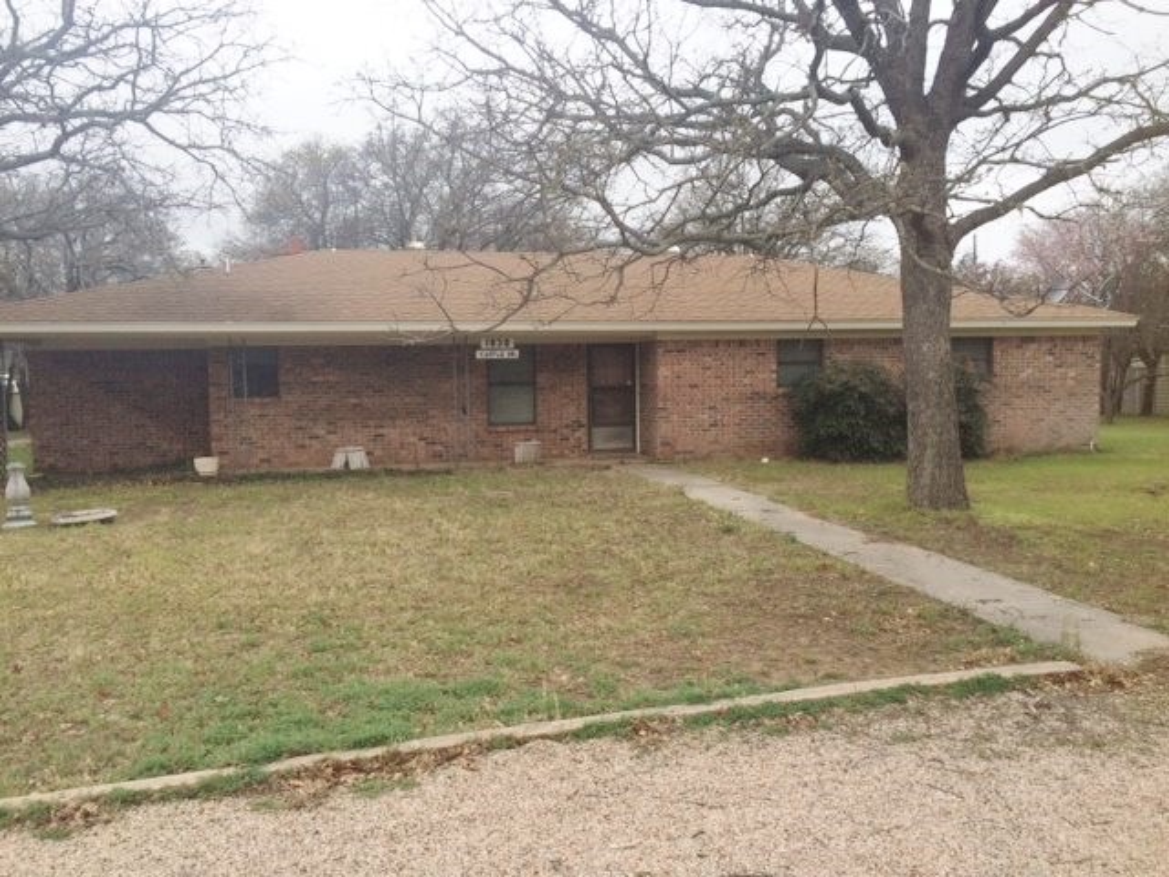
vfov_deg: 48.2
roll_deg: +2.4
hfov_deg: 61.7
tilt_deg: -2.4
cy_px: 438
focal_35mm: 29
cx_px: 584
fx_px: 979
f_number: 2.2
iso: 32
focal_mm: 4.15
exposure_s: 1/760
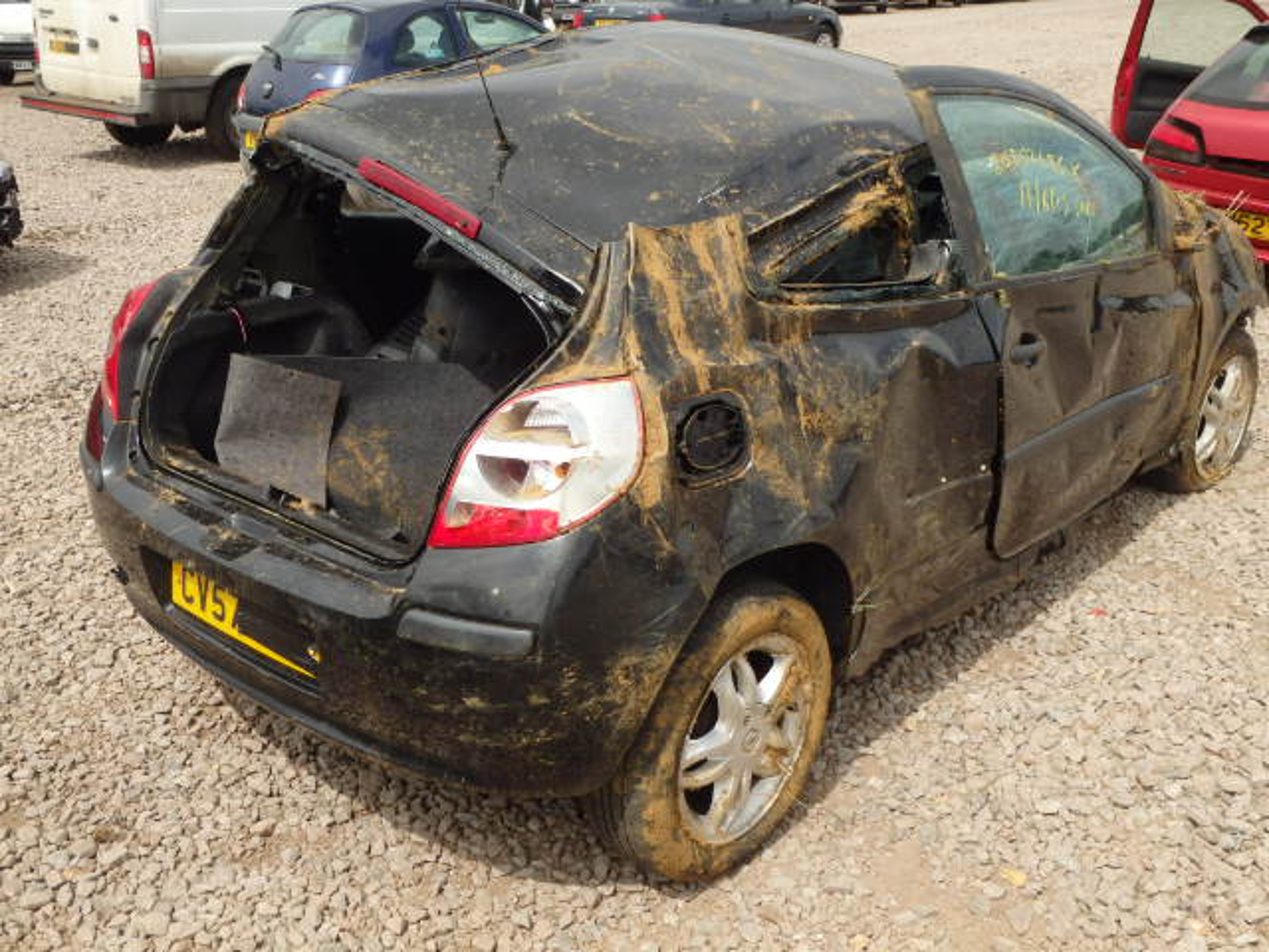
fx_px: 1320
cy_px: 476
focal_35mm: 36
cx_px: 634
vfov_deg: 39.7
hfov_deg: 51.4
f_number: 13
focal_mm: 6.4
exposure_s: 1/100
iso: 125
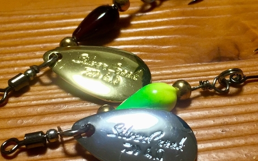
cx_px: 169
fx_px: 464
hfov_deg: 30.9
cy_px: 83
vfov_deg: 19.7
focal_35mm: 66
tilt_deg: -49.2
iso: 160
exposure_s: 1/33
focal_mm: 4.15
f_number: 2.2
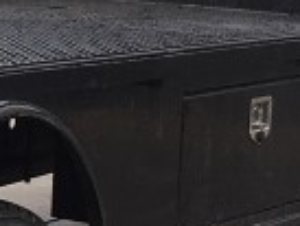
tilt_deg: -7.9
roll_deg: -0.4
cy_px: 97
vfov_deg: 6.9
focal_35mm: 217
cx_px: -282
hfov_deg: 8.7
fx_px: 1882
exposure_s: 1/222
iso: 25
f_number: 2.2
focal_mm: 4.15
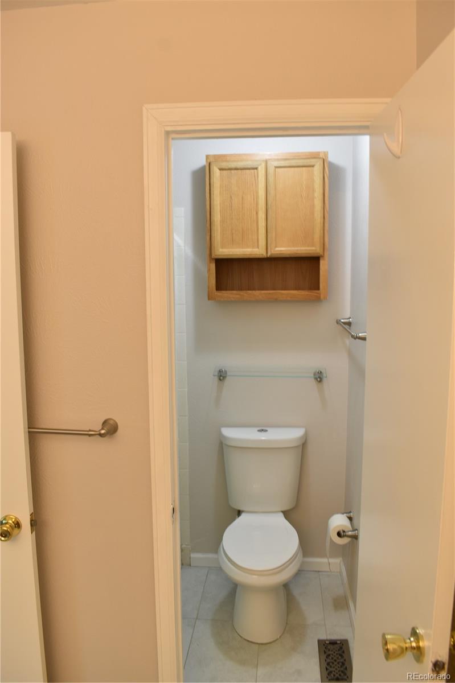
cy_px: 342
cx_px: 228
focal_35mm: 27
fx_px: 512
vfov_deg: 67.4
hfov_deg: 47.9
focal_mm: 18
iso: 400
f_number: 7.1
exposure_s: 1/20
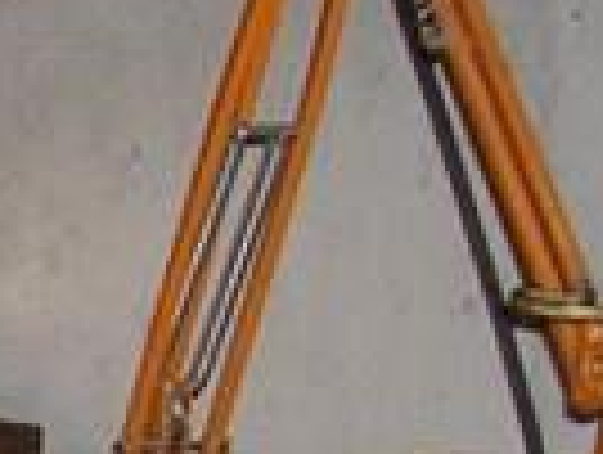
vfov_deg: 4.8
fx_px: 5061
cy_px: 1681
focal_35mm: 290
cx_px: -1242
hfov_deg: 6.2
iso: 206
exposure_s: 1/60
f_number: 2.8
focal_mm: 8
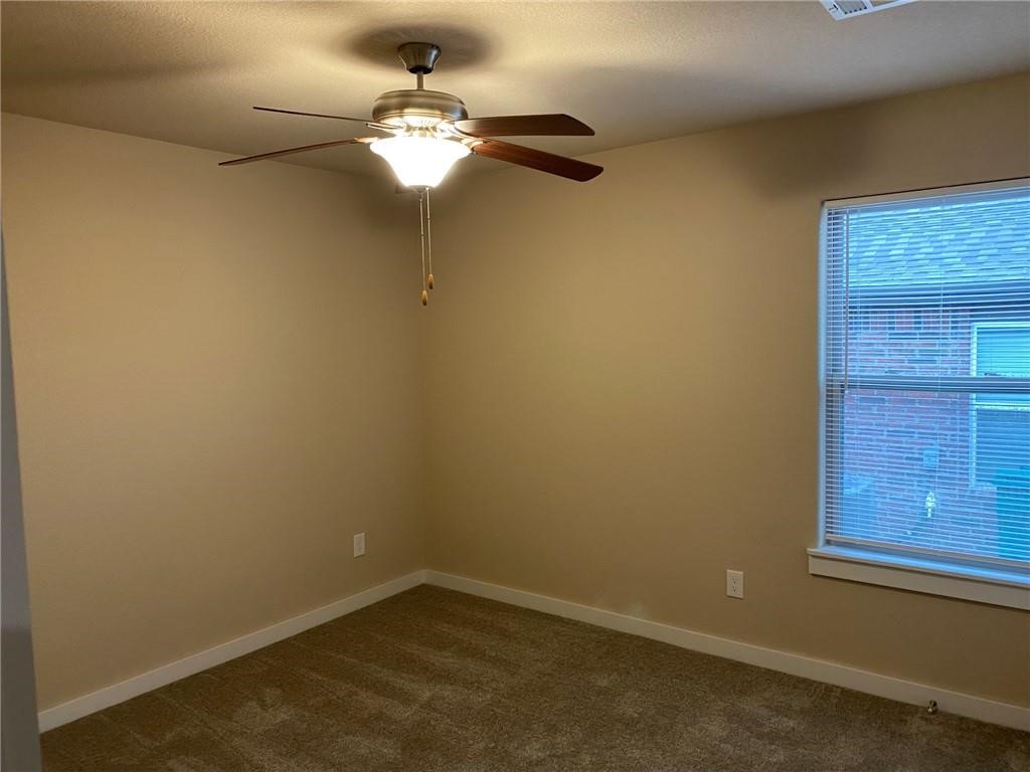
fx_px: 774
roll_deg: +1.5
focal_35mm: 26
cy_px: 386
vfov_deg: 53.1
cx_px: 515
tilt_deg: -3.7
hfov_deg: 67.3
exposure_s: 1/60
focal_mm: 4.25
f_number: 1.8
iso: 250
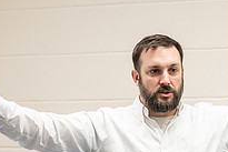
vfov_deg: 4.8
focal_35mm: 289
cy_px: 150
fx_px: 1832
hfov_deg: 7.1
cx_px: 188
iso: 2000
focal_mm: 102
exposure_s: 1/200
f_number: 3.2
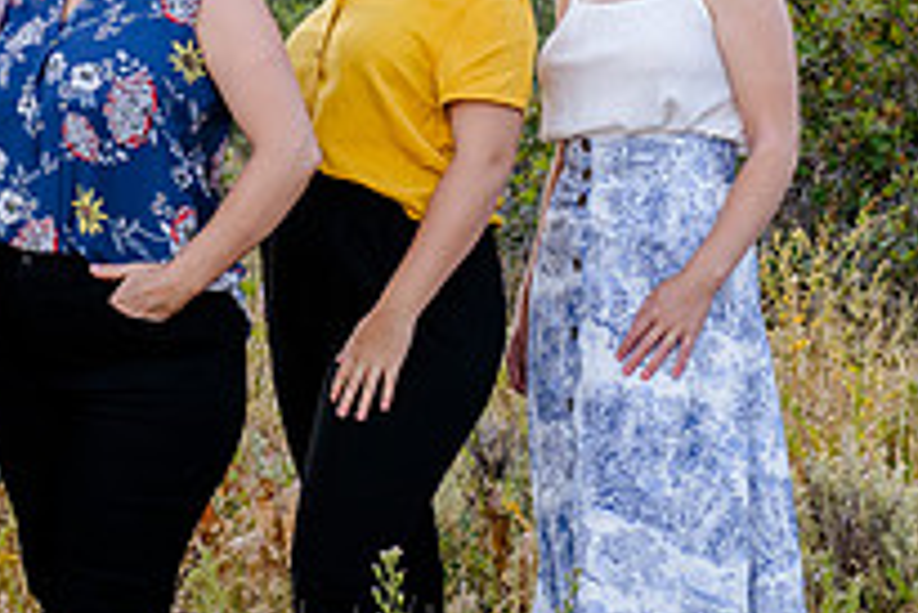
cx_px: 116
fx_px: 4619
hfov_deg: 11.3
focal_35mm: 181
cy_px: 15
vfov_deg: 7.6
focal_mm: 52
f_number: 6.3
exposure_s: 1/200
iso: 800
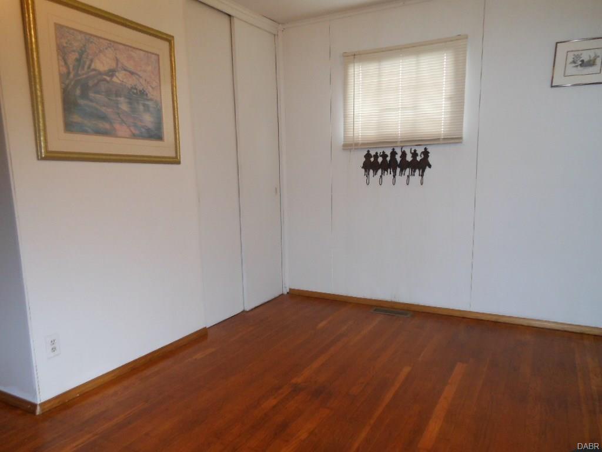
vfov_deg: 54.9
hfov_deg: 69.4
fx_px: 435
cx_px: 301
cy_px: 226
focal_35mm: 25
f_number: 3.2
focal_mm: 4.5
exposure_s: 1/25
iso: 250
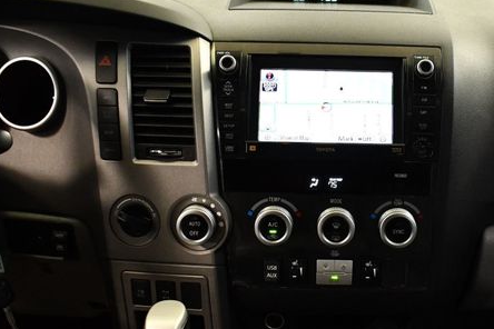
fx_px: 713
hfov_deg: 37.7
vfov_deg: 26.0
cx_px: 334
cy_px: 181
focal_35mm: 52
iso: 3200
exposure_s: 1/80
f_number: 3.5
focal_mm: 18
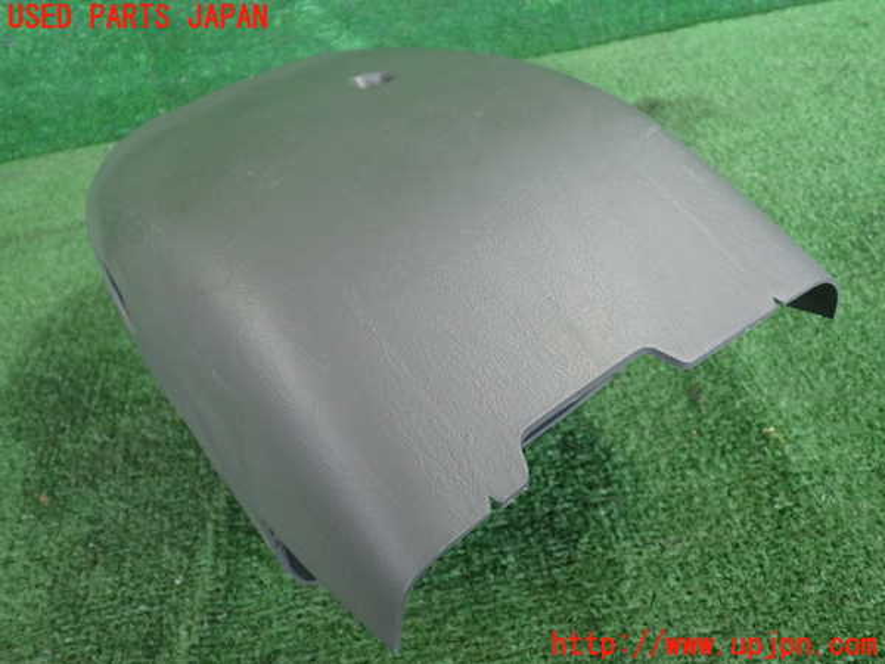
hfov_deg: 60.0
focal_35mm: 30
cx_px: 442
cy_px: 332
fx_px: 767
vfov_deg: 46.8
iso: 1000
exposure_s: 1/125
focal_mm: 5.4
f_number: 2.3
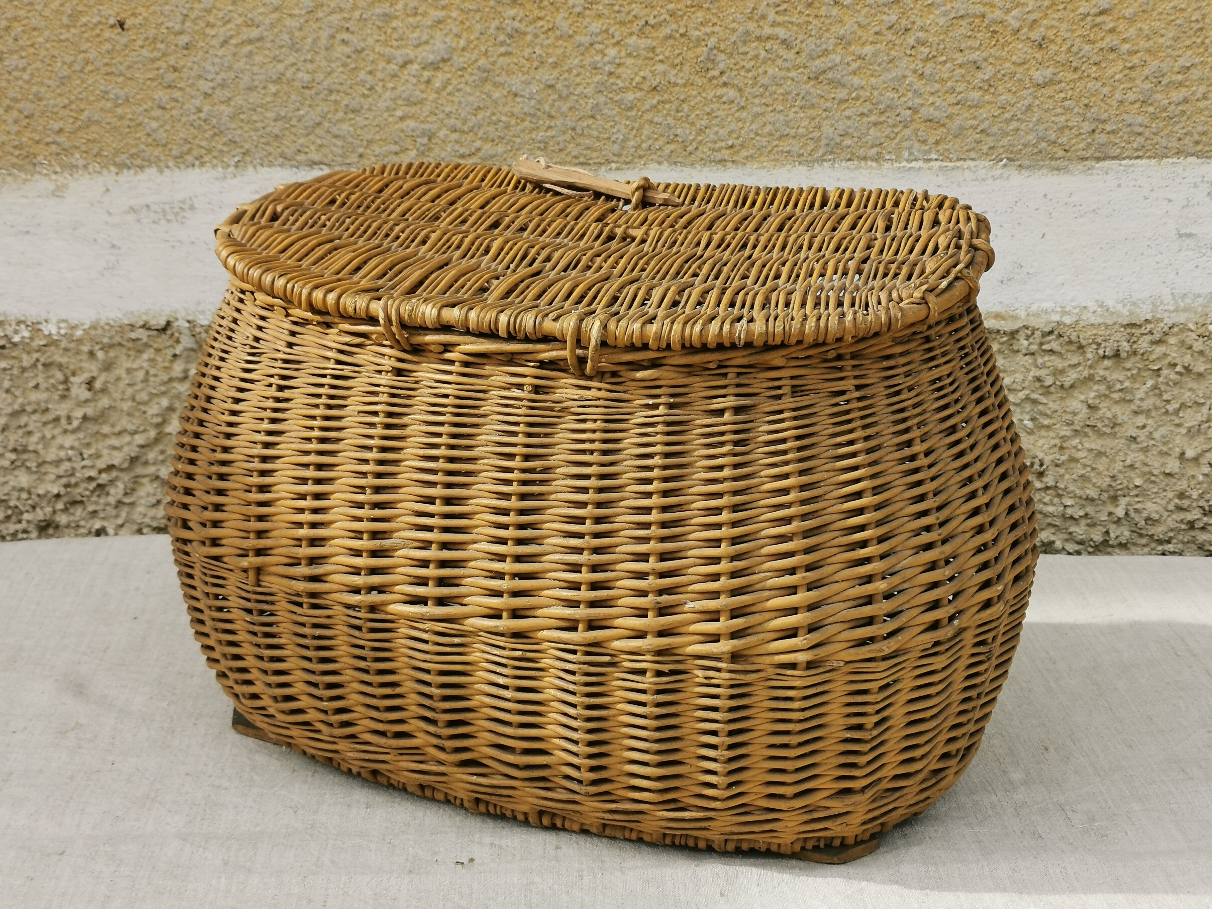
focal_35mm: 50
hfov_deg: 38.2
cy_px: 454
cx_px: 606
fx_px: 1751
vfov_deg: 29.1
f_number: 1.8
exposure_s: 1/1984
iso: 50
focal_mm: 5.58
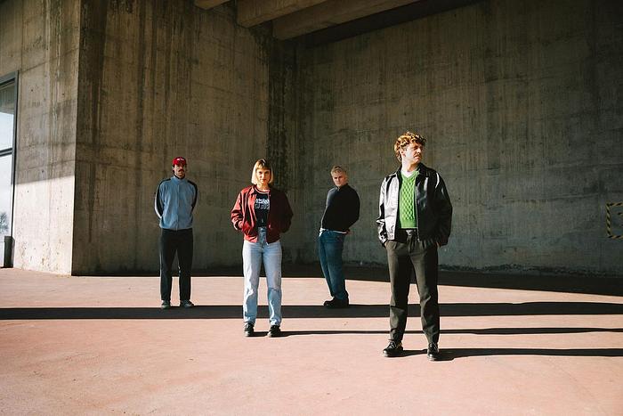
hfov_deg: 57.5
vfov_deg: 40.2
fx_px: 567
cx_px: 312
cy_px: 208
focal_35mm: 33
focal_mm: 32.5
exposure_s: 1/160
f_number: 2.8
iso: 500
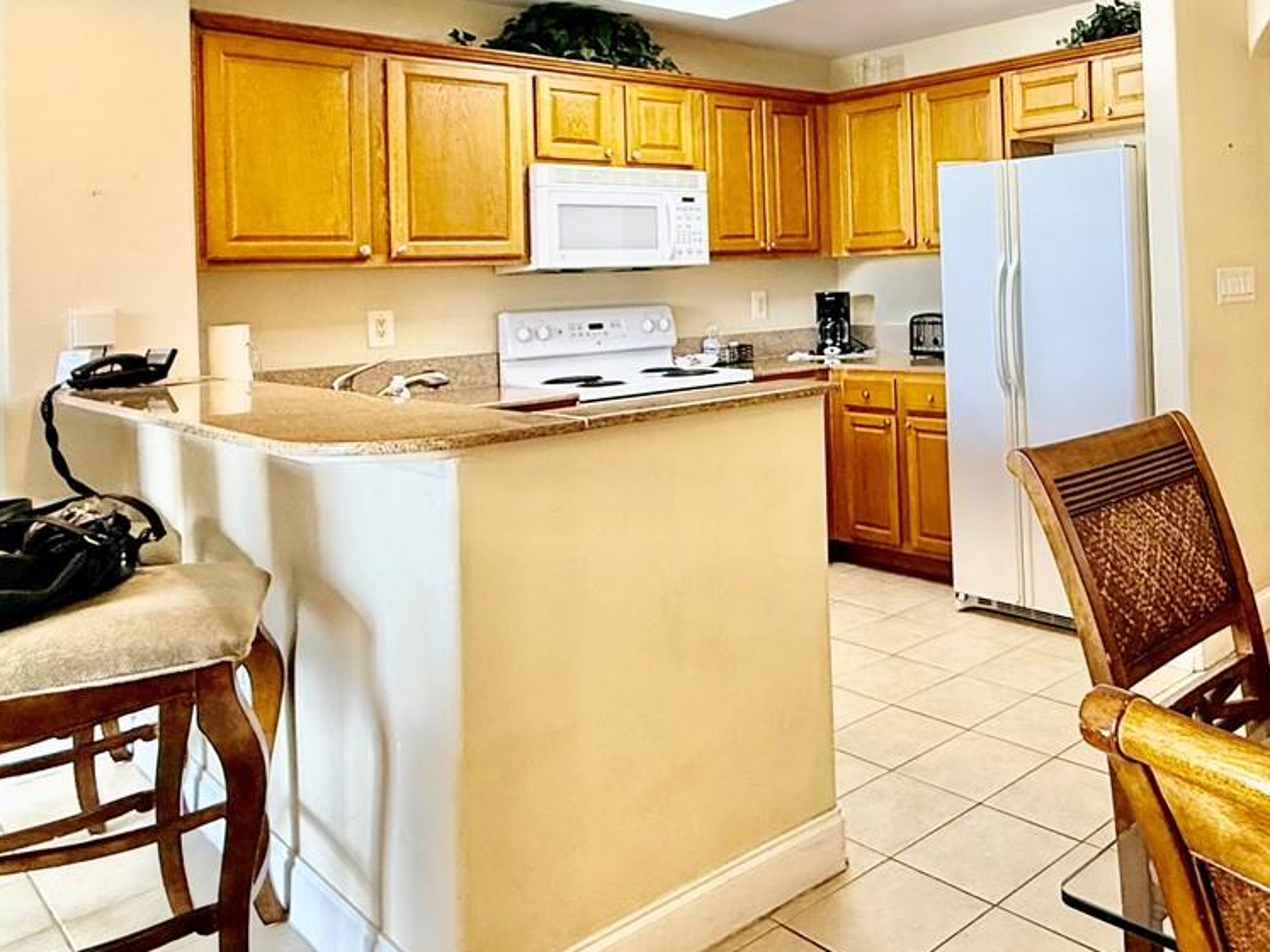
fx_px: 1100
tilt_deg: +1.5
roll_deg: +1.7
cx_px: 1000
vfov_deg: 45.4
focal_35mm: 30
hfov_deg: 56.1
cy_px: 252
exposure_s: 1/120
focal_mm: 2.22
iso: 200
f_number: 2.2
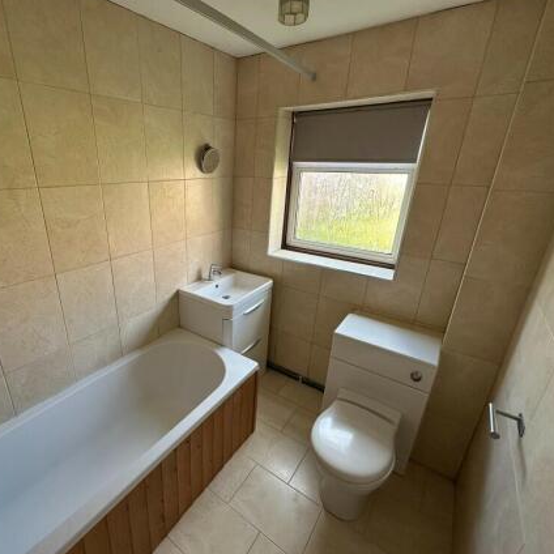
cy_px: 275
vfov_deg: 84.0
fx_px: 308
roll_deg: -0.4
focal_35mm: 17
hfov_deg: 82.7
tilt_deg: -20.2
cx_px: 216
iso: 100
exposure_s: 1/99
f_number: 2.2
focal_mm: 2.22
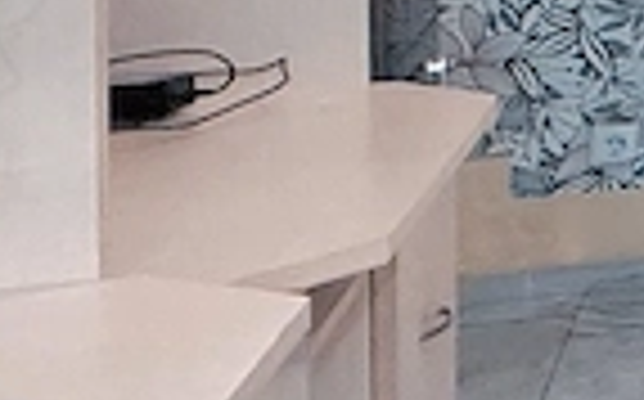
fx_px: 1823
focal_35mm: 104
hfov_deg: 11.2
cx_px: 1968
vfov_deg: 11.9
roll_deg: -0.5
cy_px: -238
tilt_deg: -1.2
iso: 250
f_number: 2.2
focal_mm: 2.22
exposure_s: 1/119
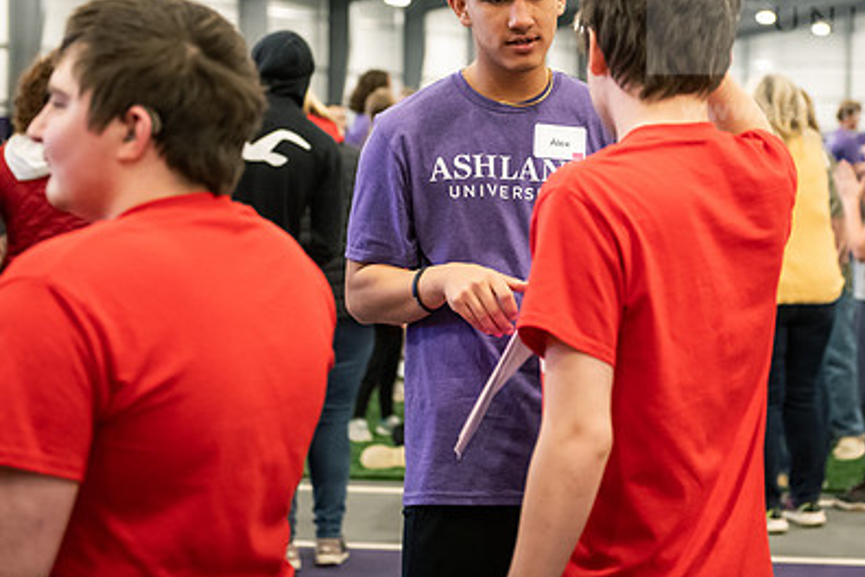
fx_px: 2042
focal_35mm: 85
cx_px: 581
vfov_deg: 16.0
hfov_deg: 23.8
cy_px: 156
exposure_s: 1/200
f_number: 3.2
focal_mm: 58
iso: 4000
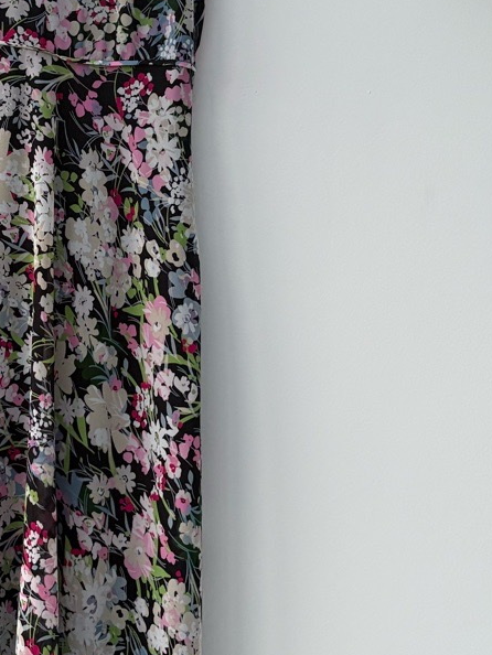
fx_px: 1326
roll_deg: -1.6
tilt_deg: -7.3
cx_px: -51
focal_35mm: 70
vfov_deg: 27.7
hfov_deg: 20.1
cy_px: 257
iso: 400
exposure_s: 1/60
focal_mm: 5.96
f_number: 1.6
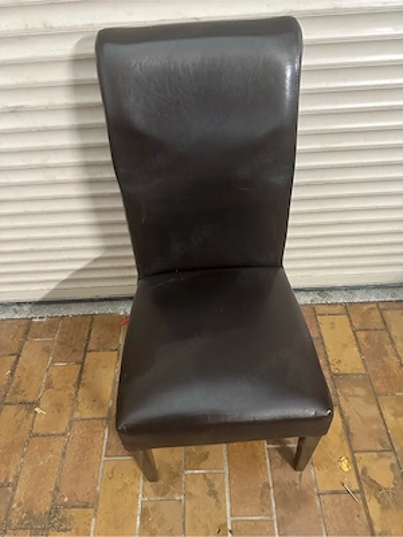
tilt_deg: -47.7
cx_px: 202
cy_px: 268
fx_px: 373
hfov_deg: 56.8
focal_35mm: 24
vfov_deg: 71.6
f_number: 1.78
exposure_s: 1/37
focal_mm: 6.86
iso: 1000
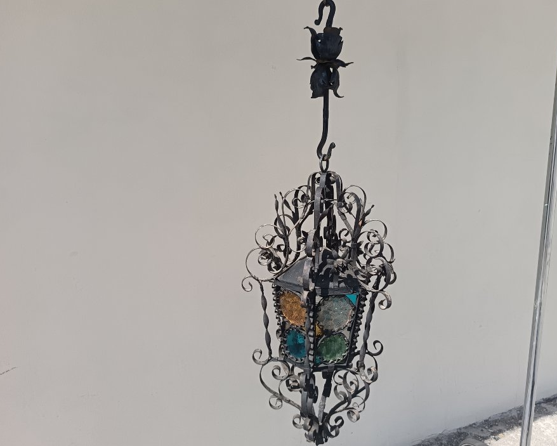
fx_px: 528
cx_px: 281
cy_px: 223
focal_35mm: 32
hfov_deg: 55.6
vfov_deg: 45.8
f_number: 1.75
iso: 100
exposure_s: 1/343
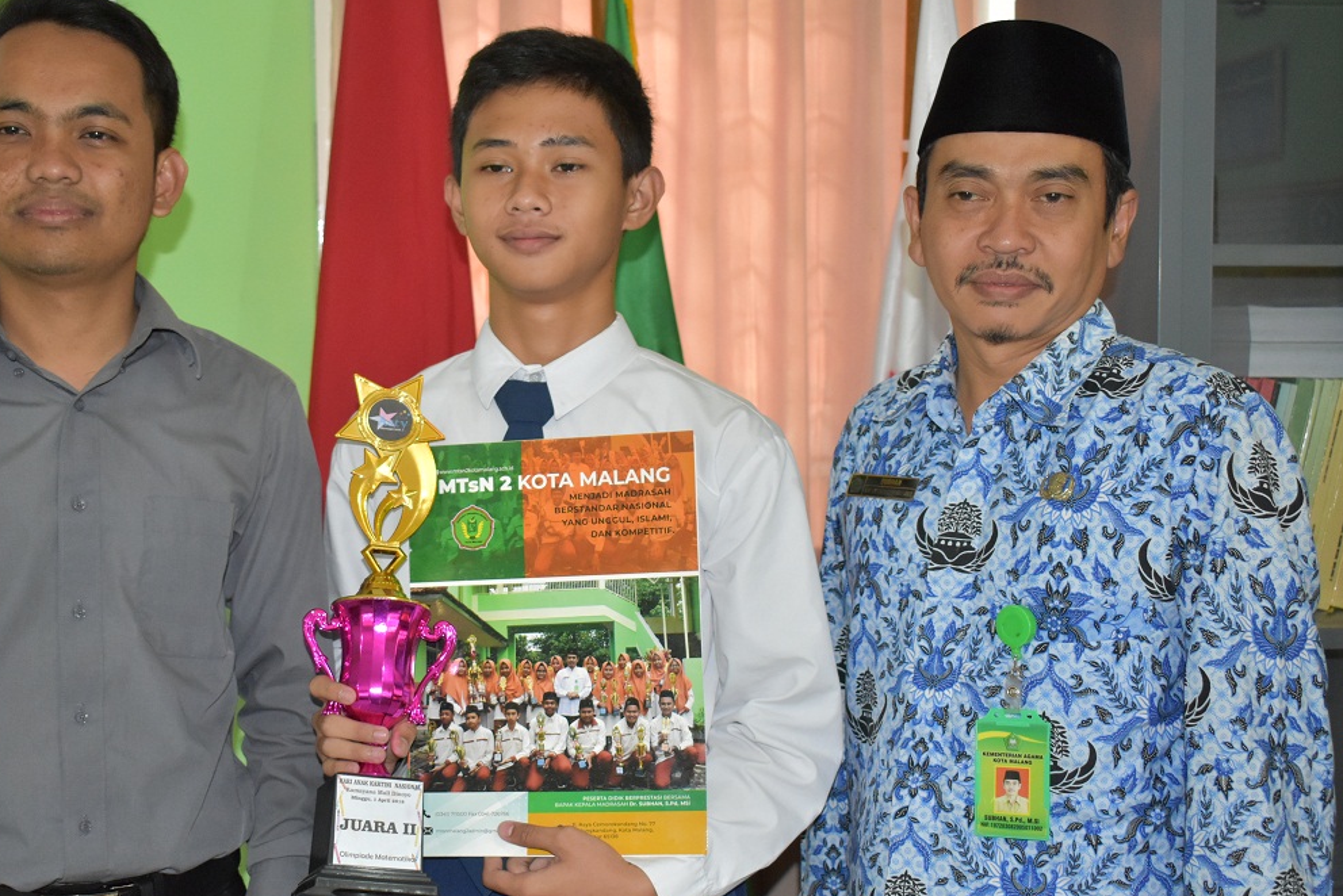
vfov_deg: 25.7
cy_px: 462
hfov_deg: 37.6
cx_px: 532
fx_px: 1963
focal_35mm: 53
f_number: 4.2
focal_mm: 29
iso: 1600
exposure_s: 1/60
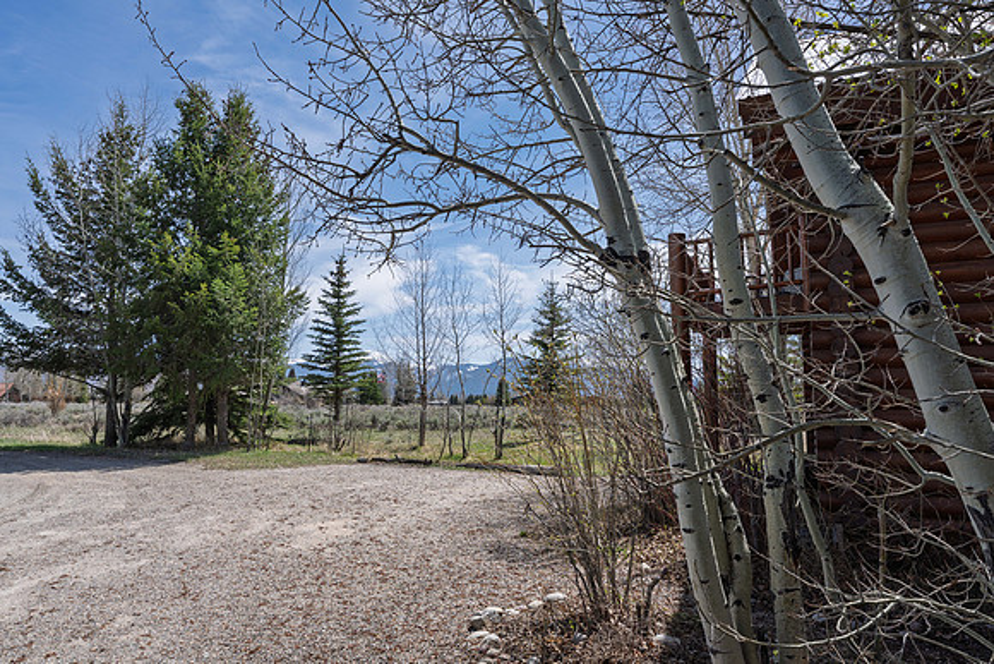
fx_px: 663
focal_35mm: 24
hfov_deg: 73.7
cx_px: 497
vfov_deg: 53.2
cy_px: 332
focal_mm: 24
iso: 200
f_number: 9
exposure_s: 1/500
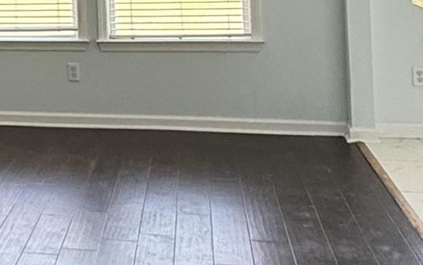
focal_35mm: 79
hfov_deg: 23.7
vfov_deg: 15.8
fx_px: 911
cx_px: -95
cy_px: -73
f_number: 2.2
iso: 250
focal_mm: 2.22
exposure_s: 1/99
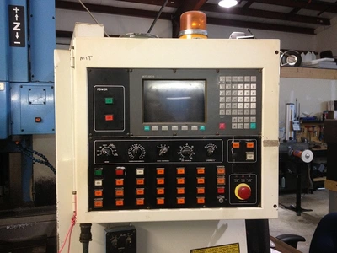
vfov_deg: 40.7
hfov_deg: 52.6
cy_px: 126
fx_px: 341
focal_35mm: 35
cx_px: 168
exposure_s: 1/20
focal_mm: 4.28
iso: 200
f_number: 2.4
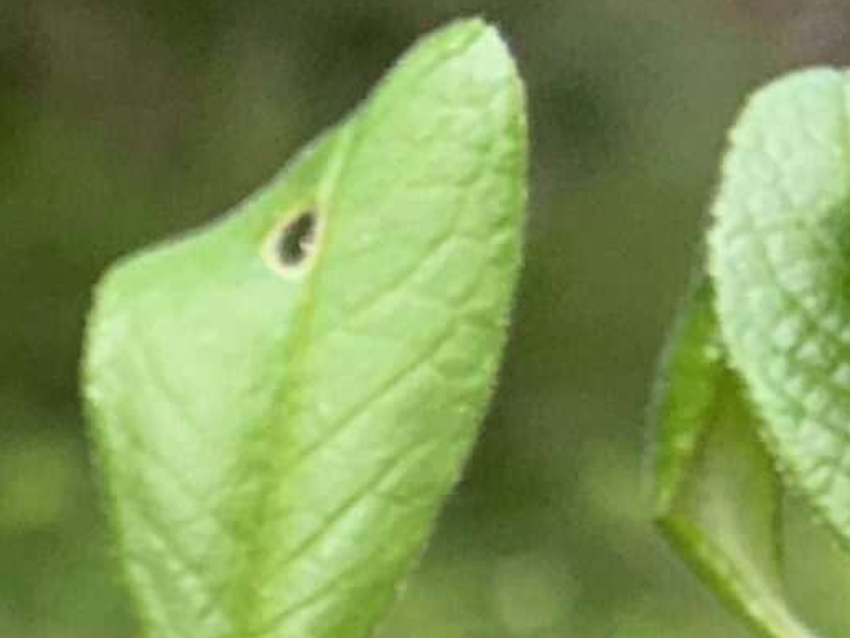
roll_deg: -0.1
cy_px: 1365
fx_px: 3168
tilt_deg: -17.2
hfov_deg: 12.1
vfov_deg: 10.4
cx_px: -1214
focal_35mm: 129
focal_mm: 4.25
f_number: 1.8
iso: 25
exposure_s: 1/260
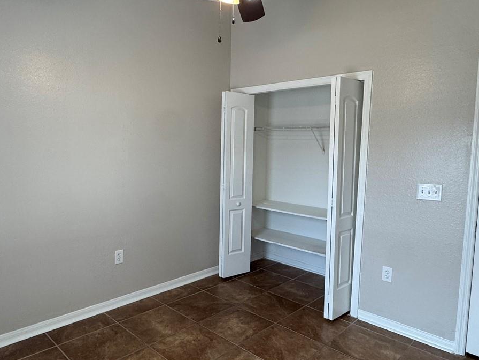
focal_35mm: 25
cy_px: 182
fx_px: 346
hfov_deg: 69.4
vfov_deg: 54.9
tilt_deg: -5.8
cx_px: 245
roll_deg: -1.7
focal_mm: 2.22
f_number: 2.2
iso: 160
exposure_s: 1/120
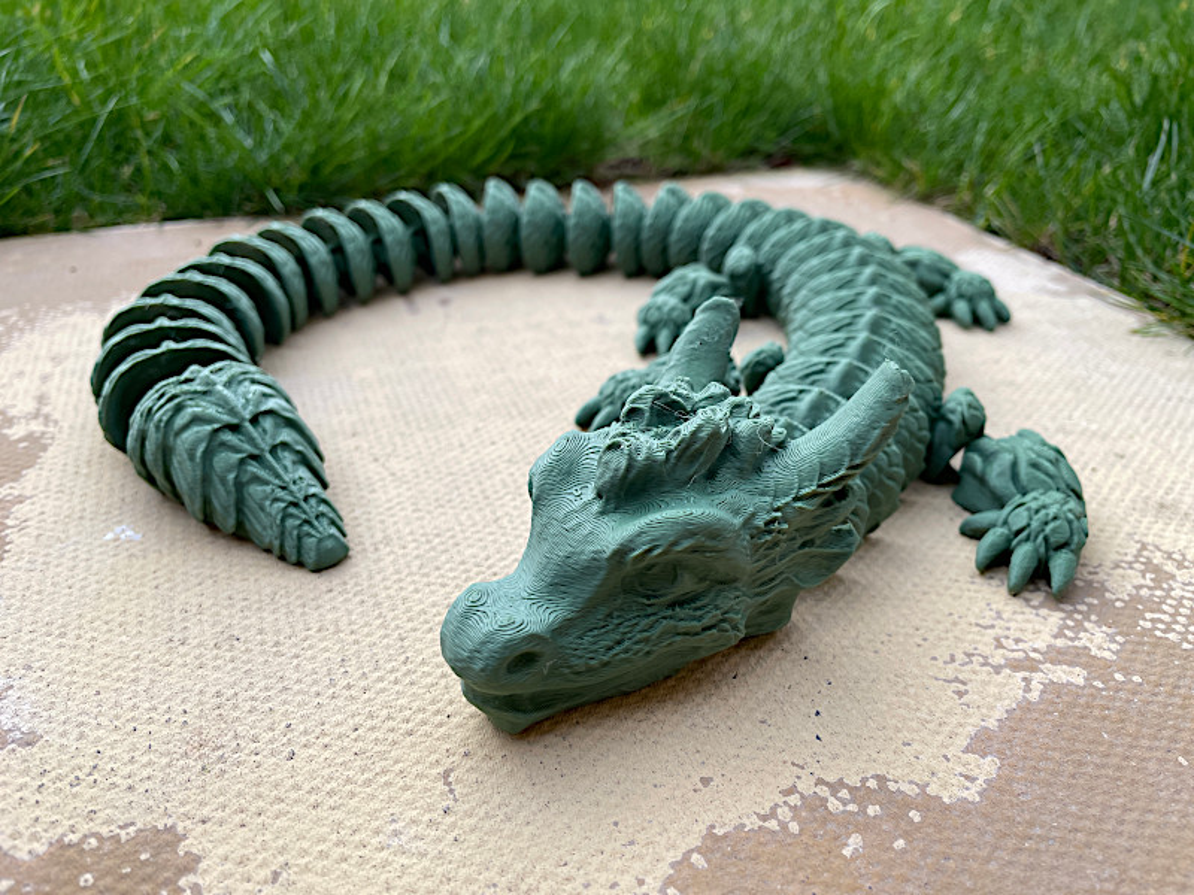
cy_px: 448
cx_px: 597
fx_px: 897
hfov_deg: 67.3
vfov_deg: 53.1
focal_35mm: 26
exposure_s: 1/440
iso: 32
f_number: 1.6
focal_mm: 4.2
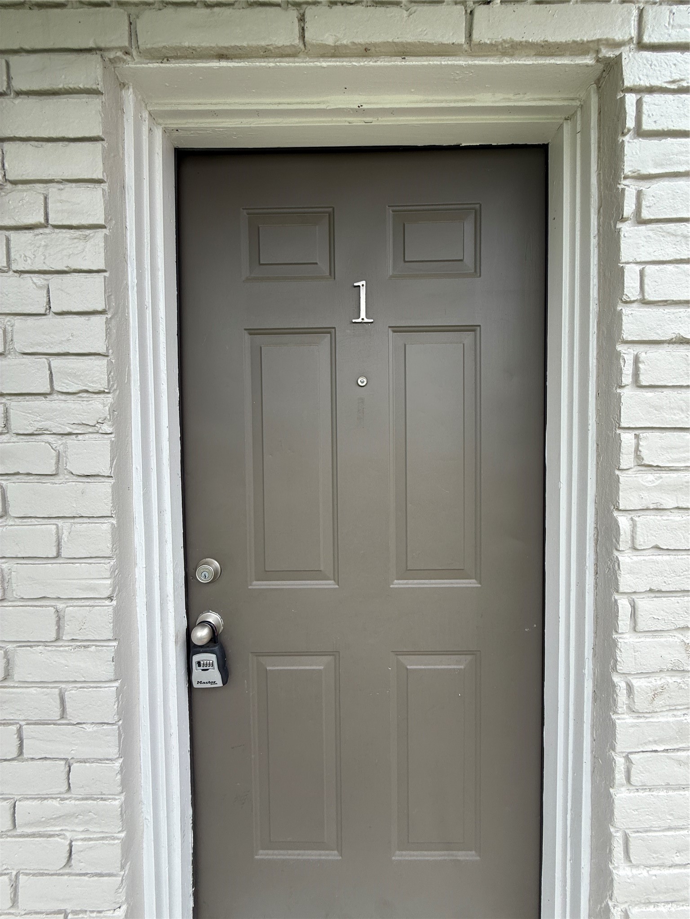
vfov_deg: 102.1
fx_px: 372
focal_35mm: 14
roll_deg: +0.9
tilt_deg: -0.8
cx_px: 345
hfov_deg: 85.7
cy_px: 460
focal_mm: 2.22
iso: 50
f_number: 2.2
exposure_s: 1/156
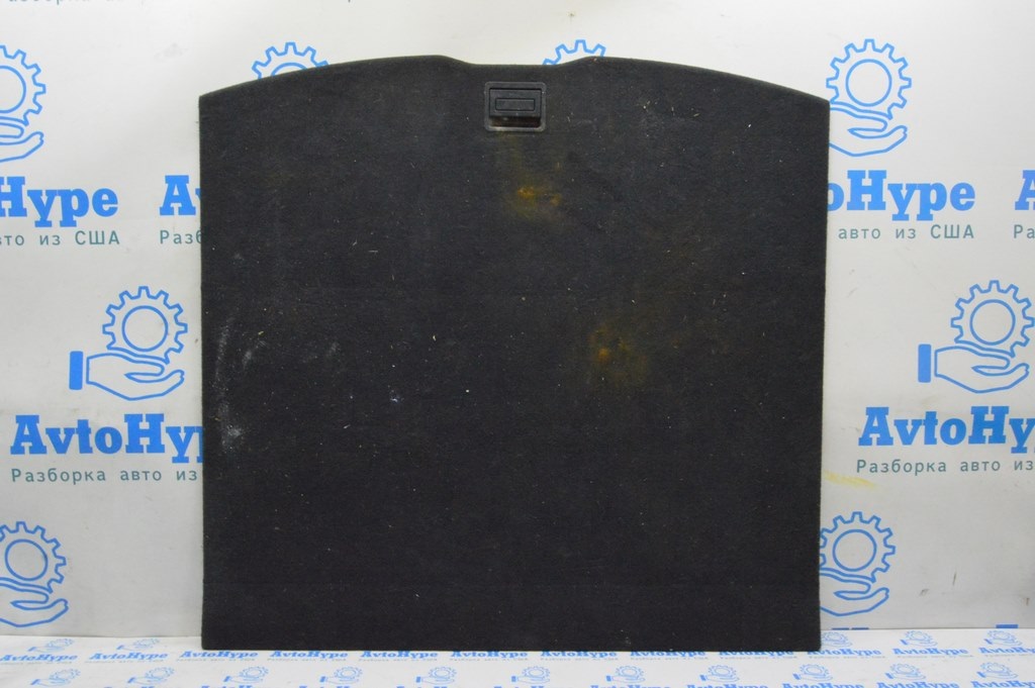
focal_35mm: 30
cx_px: 518
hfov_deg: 62.0
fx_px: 862
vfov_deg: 43.5
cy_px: 344
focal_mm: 20
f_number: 20
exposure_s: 1/20
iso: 6400
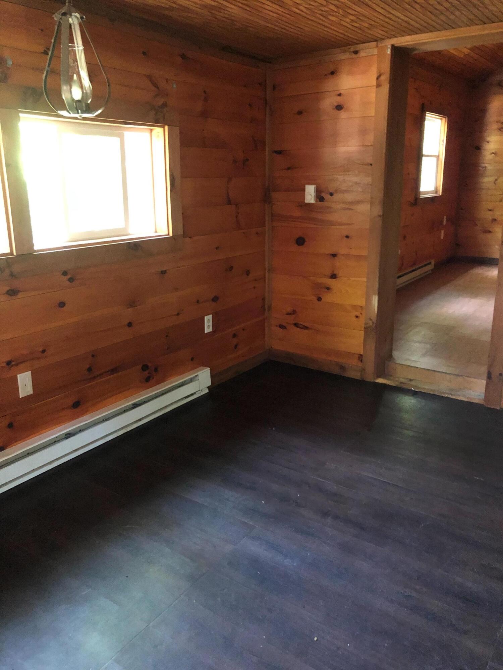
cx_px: 252
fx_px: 542
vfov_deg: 63.4
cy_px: 335
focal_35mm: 28
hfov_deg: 49.7
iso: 125
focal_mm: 3.99
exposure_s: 1/4
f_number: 1.8
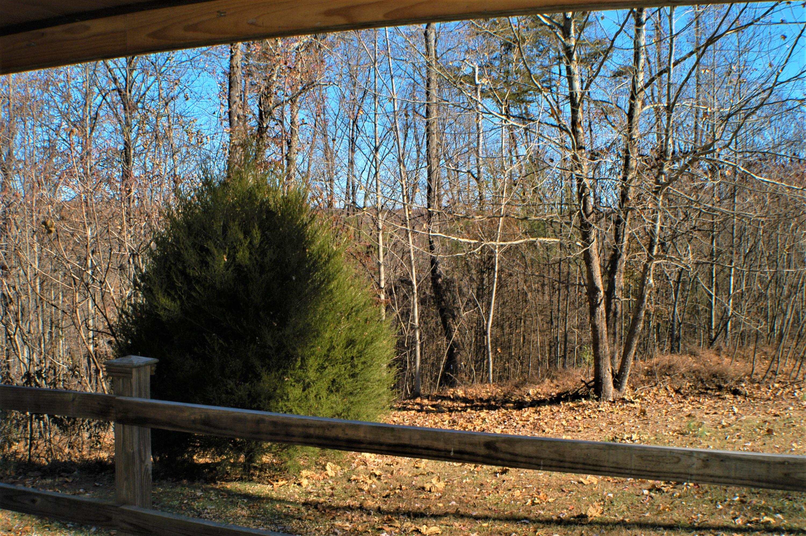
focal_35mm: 46
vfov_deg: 28.9
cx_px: 403
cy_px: 268
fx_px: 1040
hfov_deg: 42.4
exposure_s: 1/180
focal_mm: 31
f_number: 10
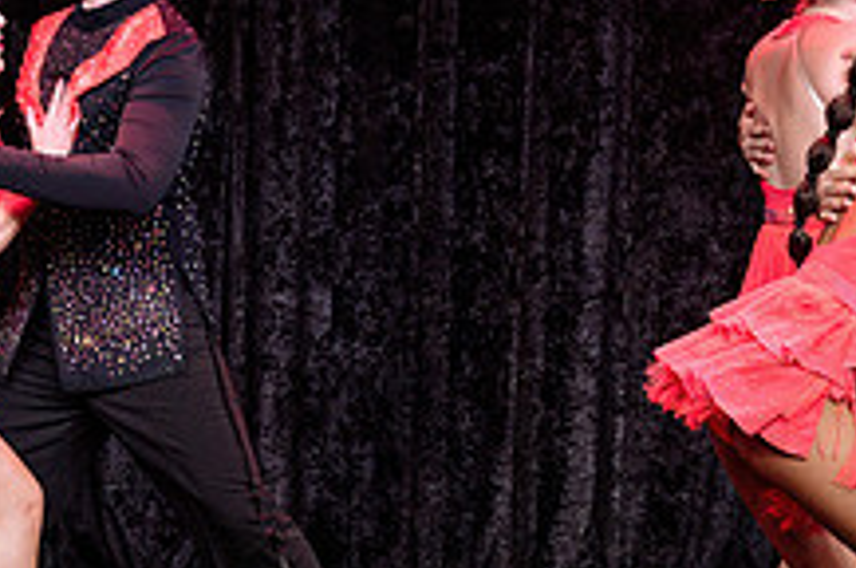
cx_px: 455
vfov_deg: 11.8
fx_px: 2754
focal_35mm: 116
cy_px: 202
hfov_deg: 17.7
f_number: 3.2
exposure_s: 1/400
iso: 1600
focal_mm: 38
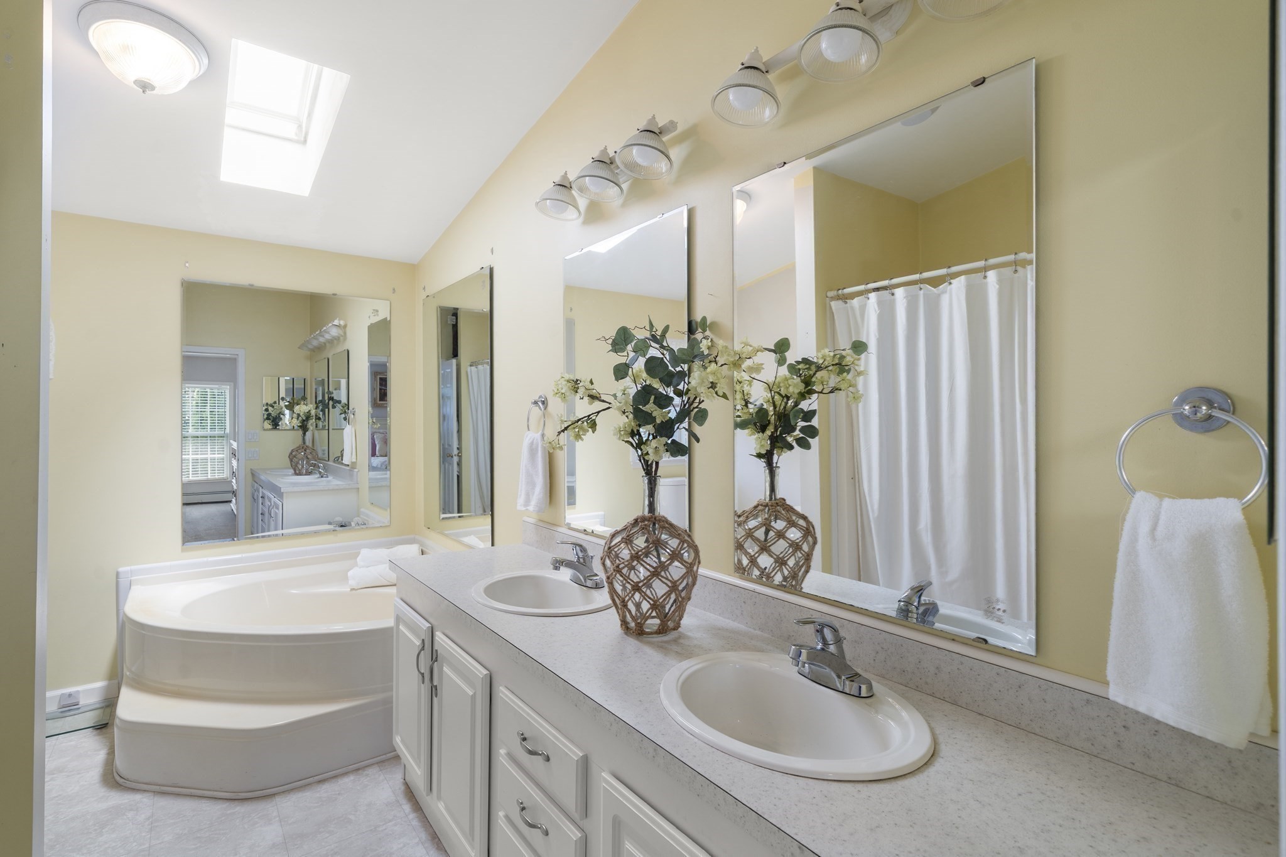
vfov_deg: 73.7
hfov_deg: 96.7
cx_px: 643
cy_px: 428
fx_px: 571
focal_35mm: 16
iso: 320
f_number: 7.1
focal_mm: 16
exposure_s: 1/8
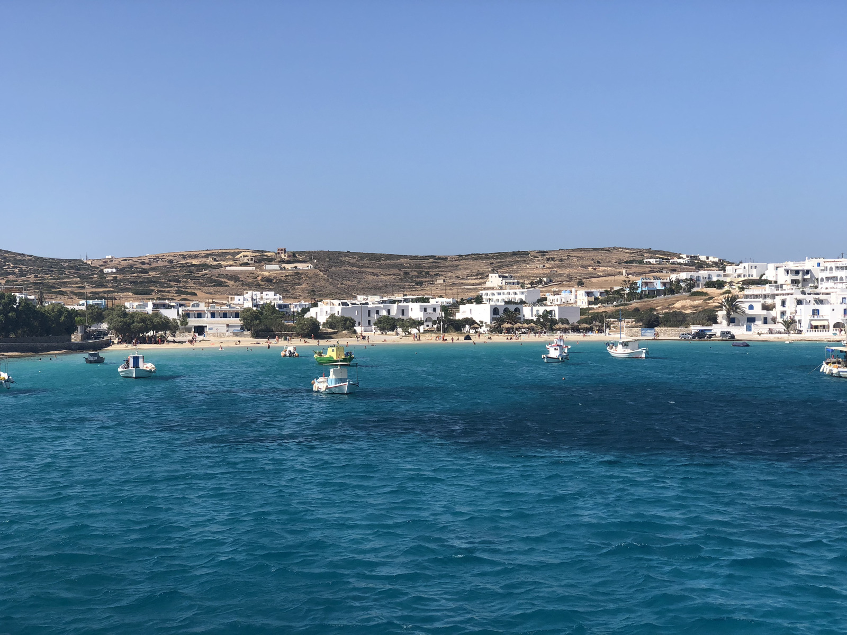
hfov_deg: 36.8
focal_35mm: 52
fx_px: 1272
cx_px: 424
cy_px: 318
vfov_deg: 28.0
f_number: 2.4
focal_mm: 6
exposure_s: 1/1297
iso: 16
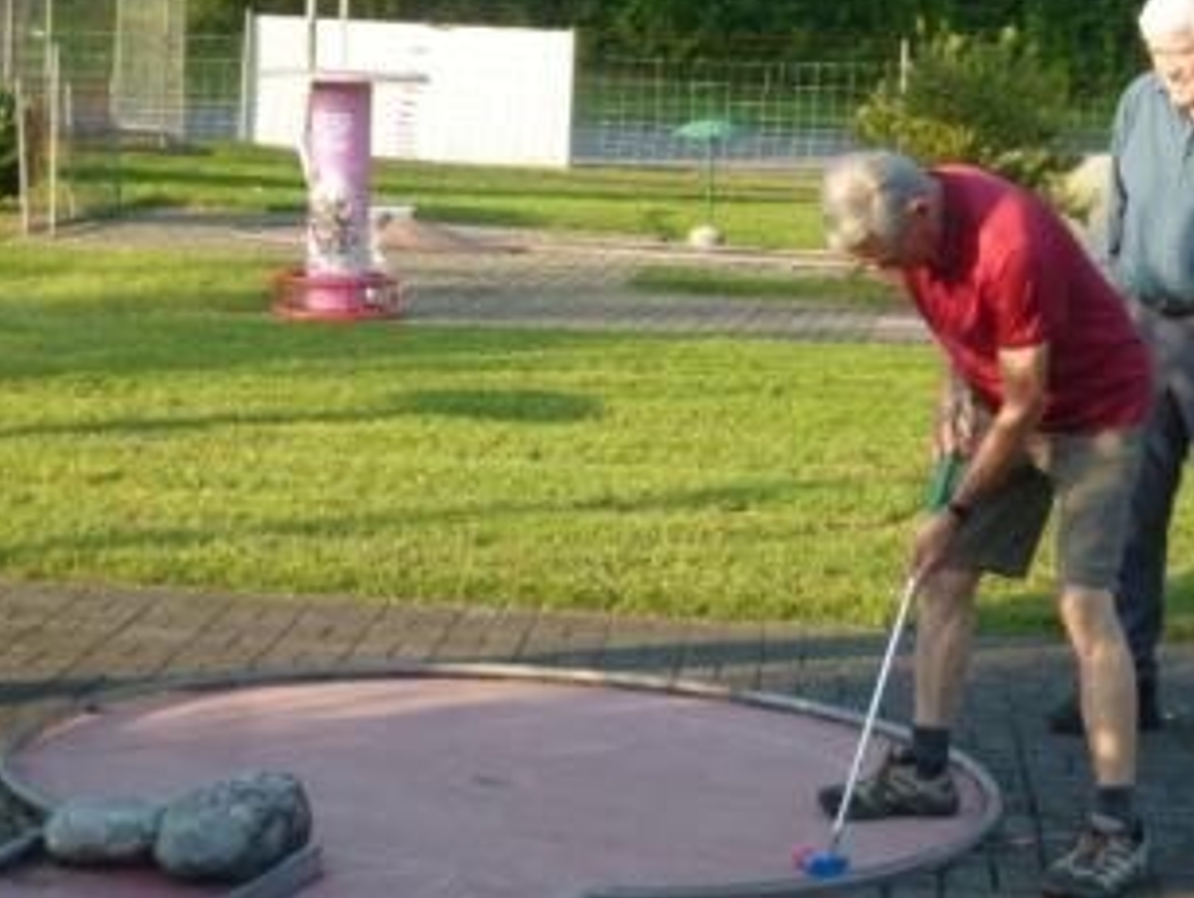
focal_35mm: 93
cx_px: 519
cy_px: 388
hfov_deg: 21.1
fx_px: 3210
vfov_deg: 15.9
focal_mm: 10.1
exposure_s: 1/125
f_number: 4.4
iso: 100
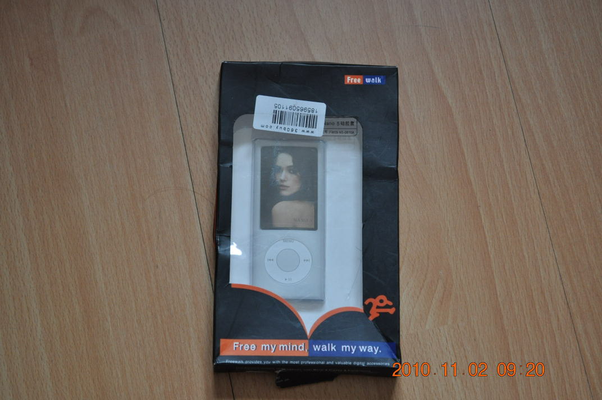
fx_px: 1378
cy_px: 200
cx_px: 301
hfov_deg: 24.6
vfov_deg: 16.5
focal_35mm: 82
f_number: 5.6
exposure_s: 1/60
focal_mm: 55
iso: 800
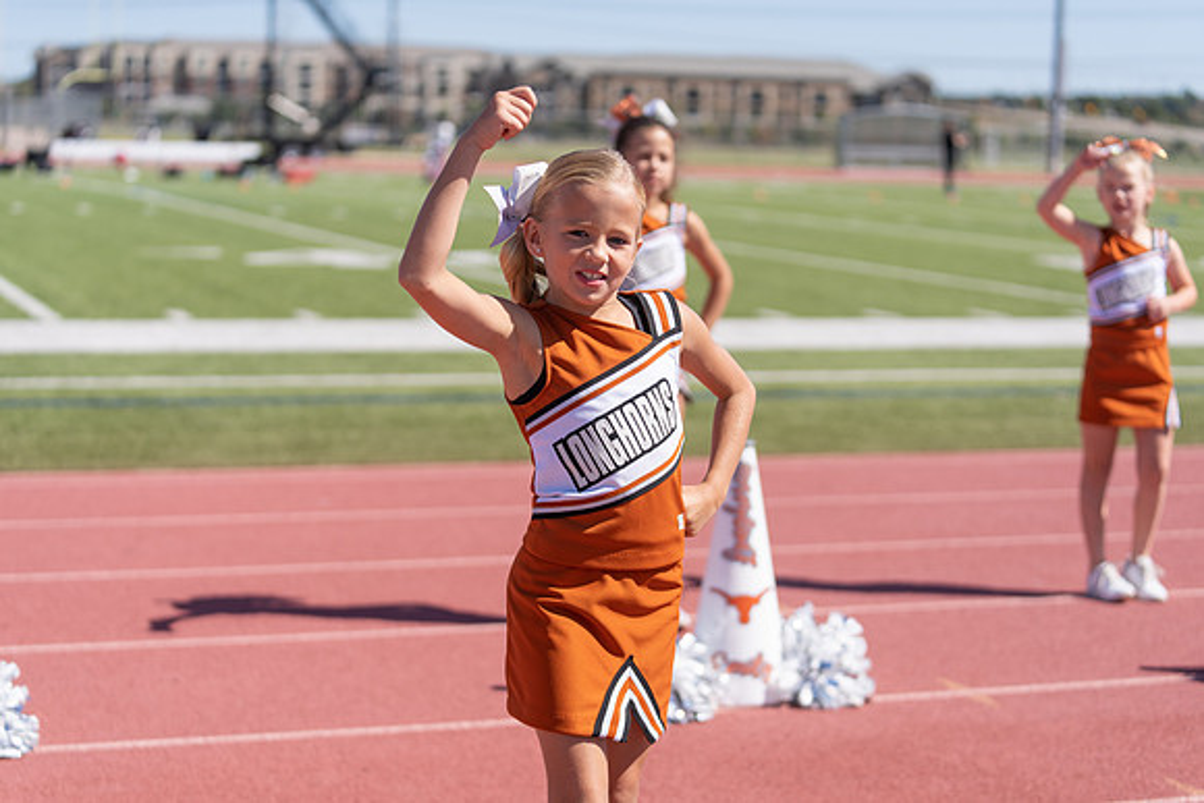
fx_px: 2342
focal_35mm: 70
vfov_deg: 19.5
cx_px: 602
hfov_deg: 28.8
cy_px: 402
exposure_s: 1/2000
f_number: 2.8
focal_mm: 70
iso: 100
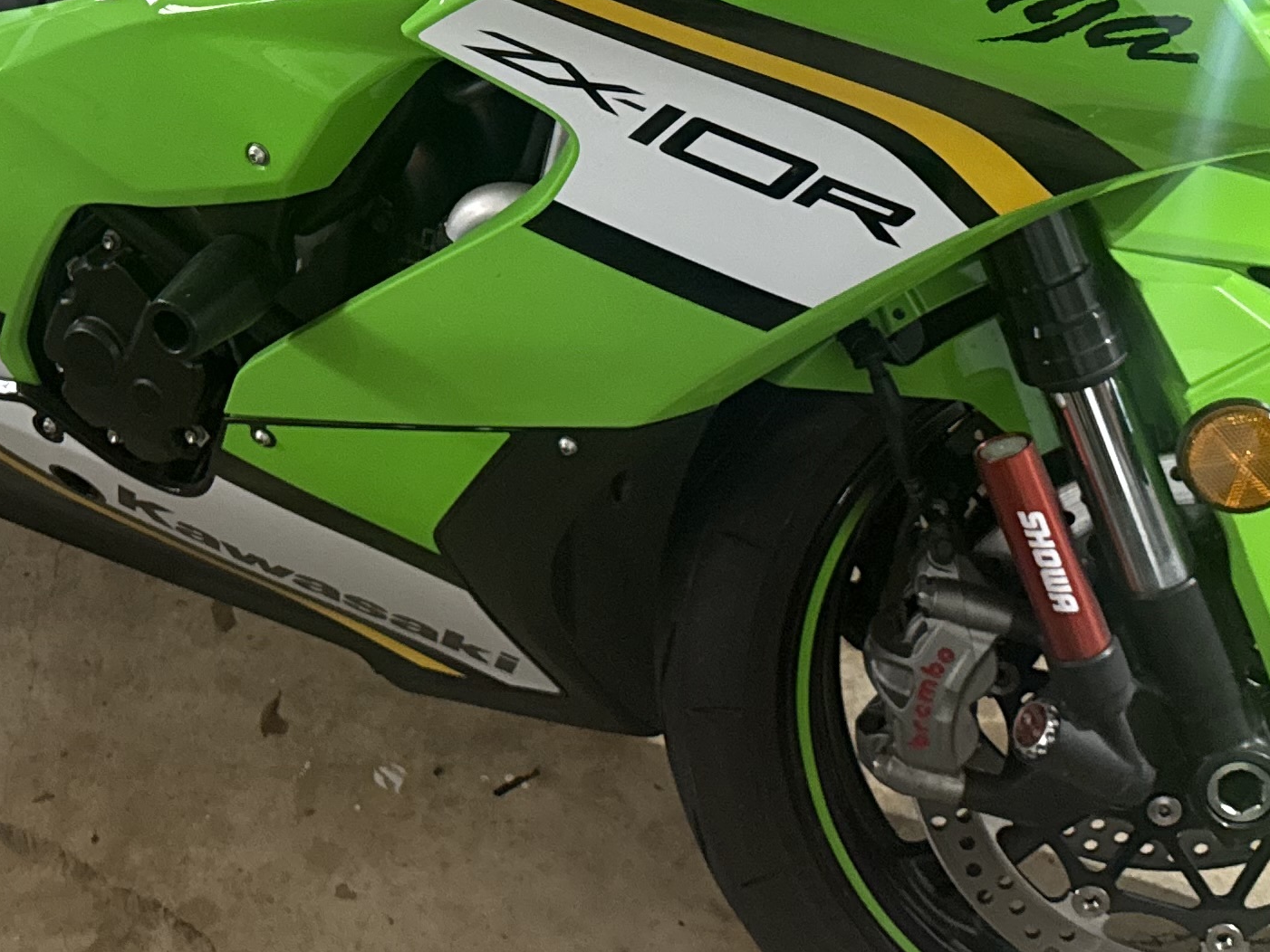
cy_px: -126
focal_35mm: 69
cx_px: 299
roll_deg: +7.5
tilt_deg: -30.4
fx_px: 2532
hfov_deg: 27.7
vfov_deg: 20.2
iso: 1000
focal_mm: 6.76
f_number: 1.78
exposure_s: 1/40
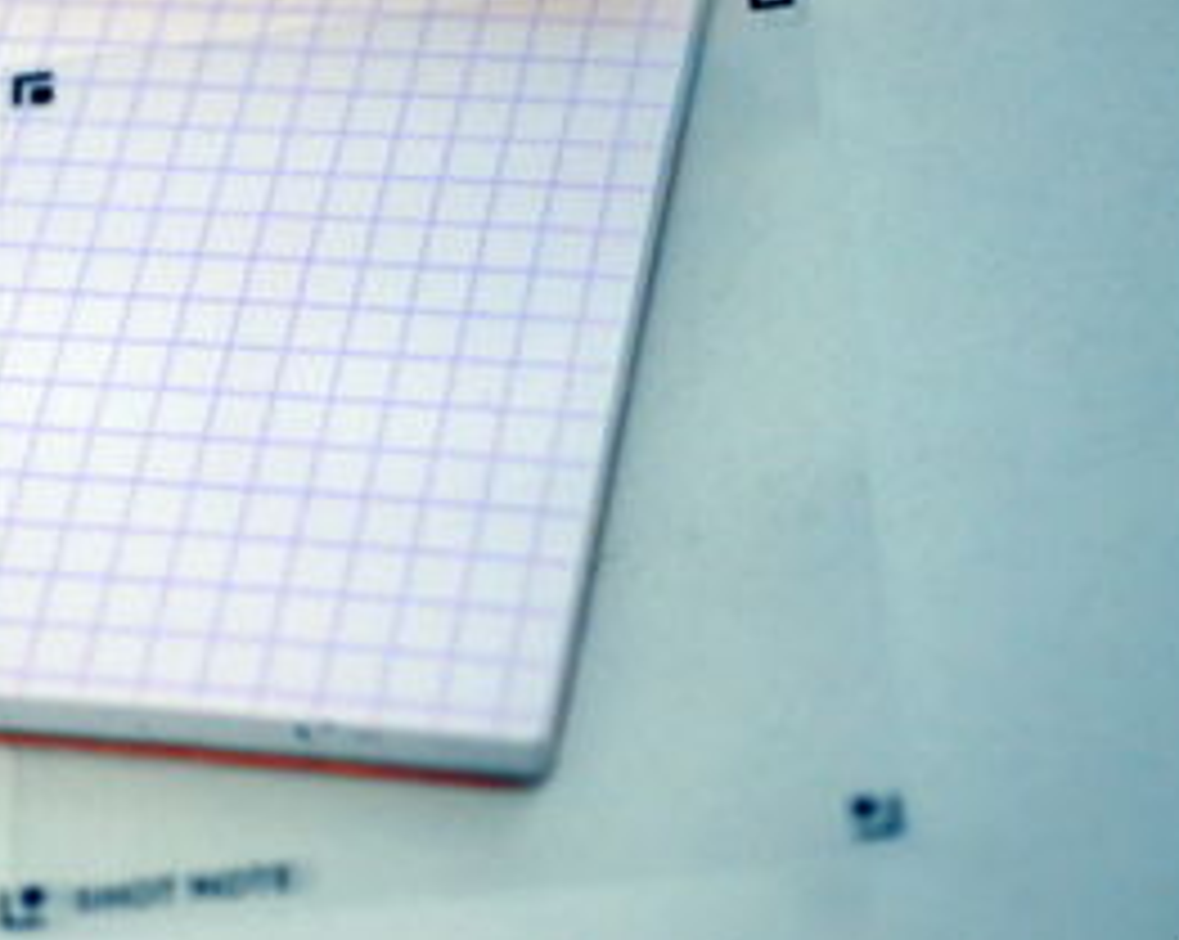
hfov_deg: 15.9
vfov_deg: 12.7
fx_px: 4217
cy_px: 346
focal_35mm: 121
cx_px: 387
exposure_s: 1/80
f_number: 2.8
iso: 400
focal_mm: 50
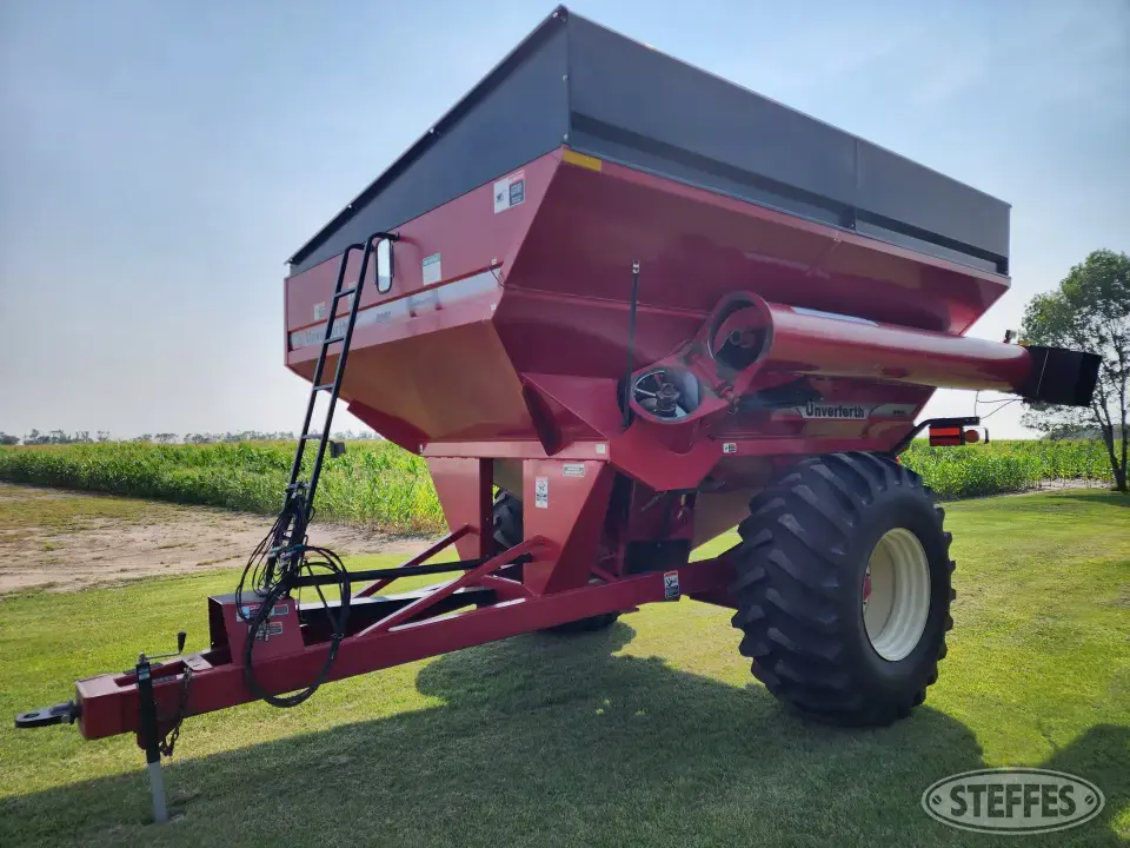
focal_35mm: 23
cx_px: 565
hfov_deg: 73.9
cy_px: 424
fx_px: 751
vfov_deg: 58.9
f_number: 1.8
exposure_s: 1/1061
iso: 12
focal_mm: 6.4
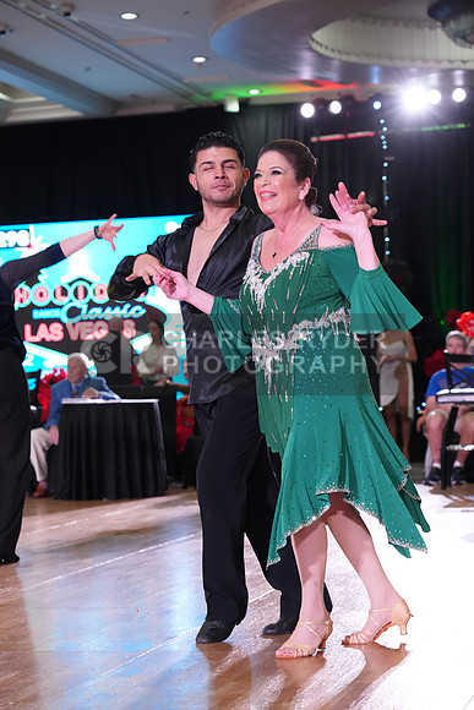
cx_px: 237
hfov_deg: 15.5
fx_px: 1737
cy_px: 355
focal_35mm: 88
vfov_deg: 23.1
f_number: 5
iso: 5000
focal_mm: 88
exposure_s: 1/320
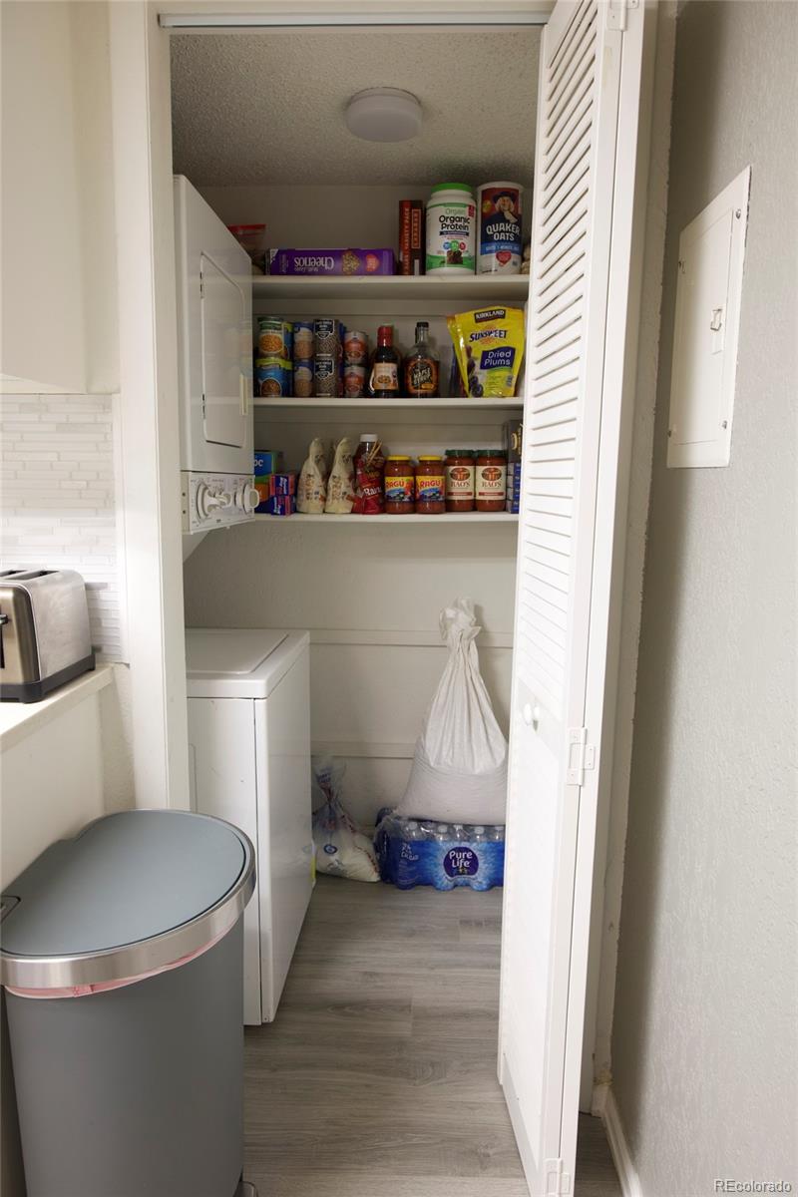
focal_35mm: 24
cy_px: 598
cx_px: 399
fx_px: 798
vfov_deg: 73.7
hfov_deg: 53.1
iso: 125
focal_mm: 16
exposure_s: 1/2
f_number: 6.3
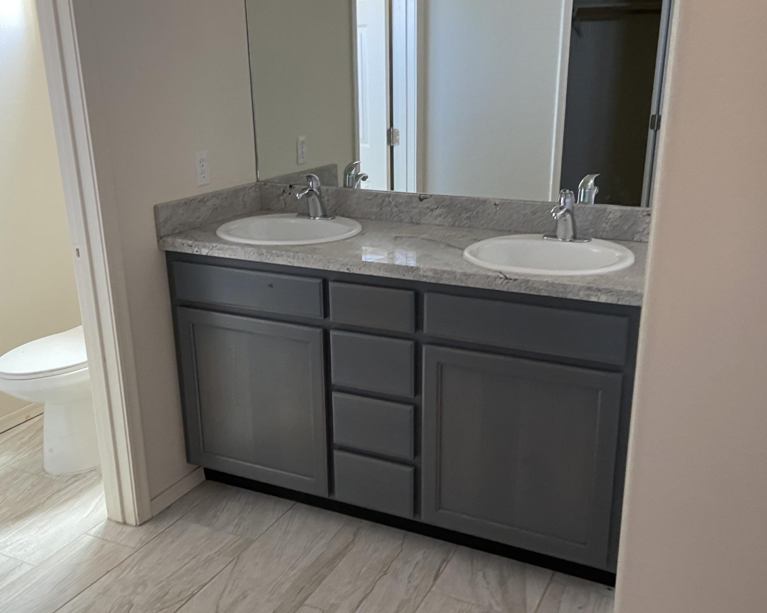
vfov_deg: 42.2
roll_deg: -2.4
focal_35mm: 35
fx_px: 795
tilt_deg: -17.9
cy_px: 323
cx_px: 402
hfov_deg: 51.5
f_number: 1.8
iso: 200
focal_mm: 4.25
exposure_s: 1/60
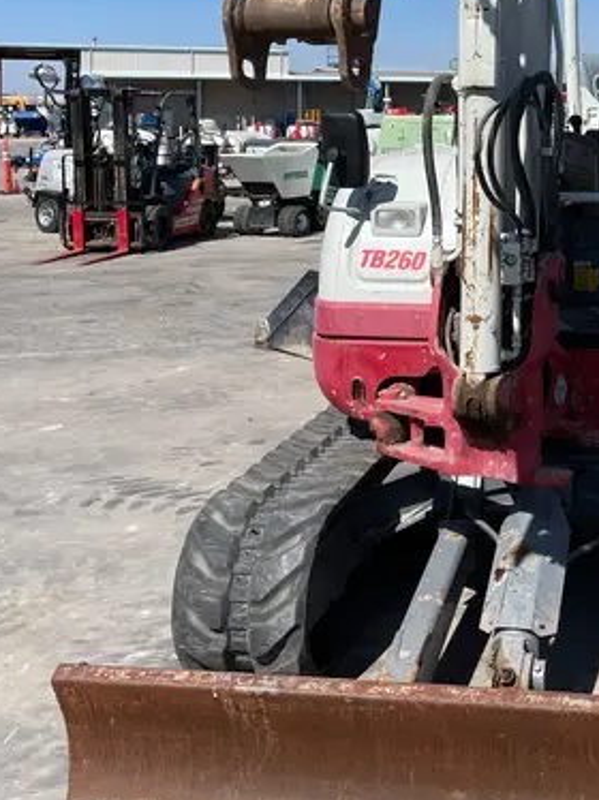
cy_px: 153
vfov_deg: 36.2
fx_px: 1178
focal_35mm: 51
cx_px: 507
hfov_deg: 27.8
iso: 32
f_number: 1.6
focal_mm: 4.2
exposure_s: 1/4132
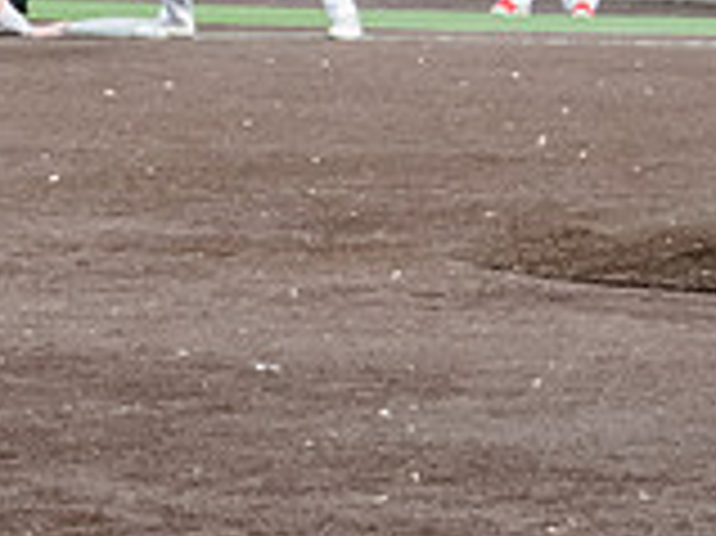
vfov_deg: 2.3
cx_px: 284
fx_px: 13248
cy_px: -92
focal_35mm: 641
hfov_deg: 3.1
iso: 4000
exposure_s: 1/2000
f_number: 5.6
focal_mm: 122
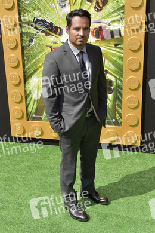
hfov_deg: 32.6
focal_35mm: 41
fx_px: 265
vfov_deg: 47.4
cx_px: 78
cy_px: 115
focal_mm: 40
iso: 200
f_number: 6.3
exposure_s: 1/320
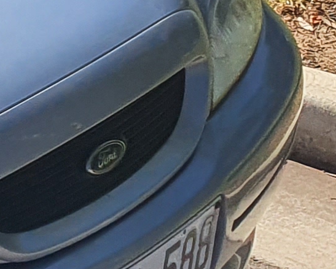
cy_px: -93
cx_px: -692
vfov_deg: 8.2
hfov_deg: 8.5
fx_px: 1860
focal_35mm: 187
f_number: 2.4
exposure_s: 1/2184
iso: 50
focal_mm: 4.32
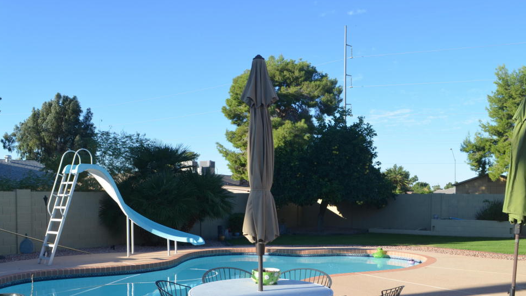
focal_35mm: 34
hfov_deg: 58.0
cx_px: 258
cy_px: 204
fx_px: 474
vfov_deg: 34.2
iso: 160
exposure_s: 1/250
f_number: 8
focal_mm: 18
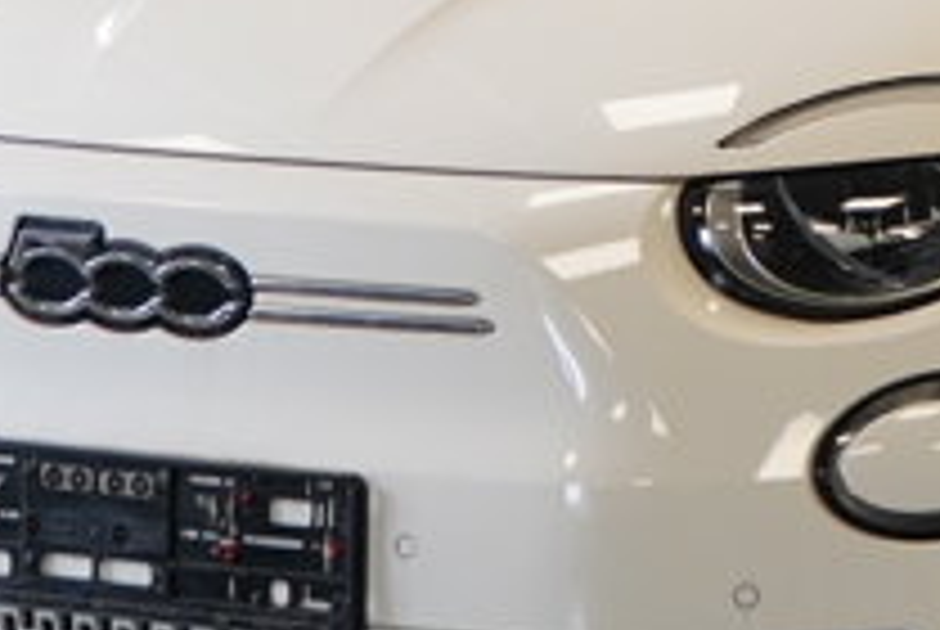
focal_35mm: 298
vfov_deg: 4.6
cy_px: -225
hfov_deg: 6.8
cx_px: 1516
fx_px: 7792
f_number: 5
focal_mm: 52
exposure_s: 1/160
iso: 1000
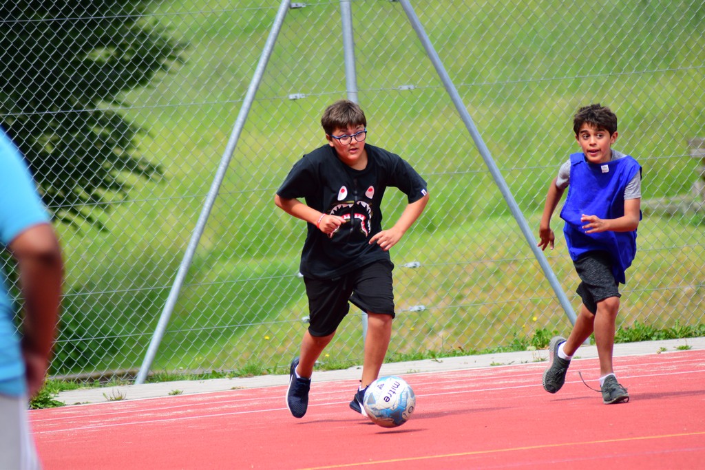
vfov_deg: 4.4
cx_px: 352
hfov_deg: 6.5
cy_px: 235
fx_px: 6169
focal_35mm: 315
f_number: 4.8
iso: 500
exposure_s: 1/1250
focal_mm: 210
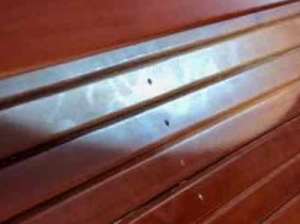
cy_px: 115
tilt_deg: -13.7
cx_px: 565
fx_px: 944
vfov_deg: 13.6
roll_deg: +2.9
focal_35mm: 109
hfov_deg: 15.2
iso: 100
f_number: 1.8
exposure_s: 1/9
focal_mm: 3.99
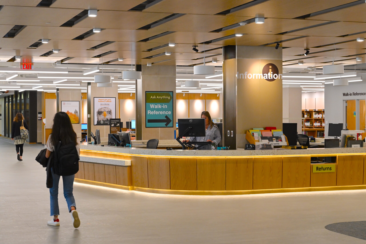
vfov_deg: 19.5
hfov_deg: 28.8
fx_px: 712
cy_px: 122
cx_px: 183
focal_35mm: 70
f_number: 8
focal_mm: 70
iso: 2200
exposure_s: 1/125
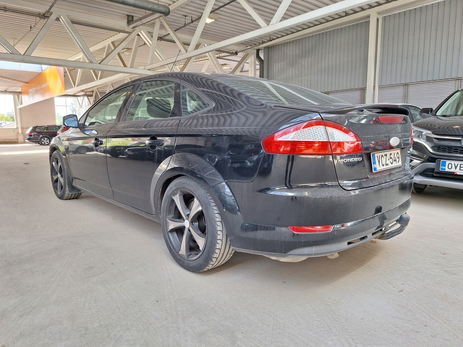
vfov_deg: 58.9
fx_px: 308
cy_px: 174
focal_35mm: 23
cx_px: 232
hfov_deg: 73.9
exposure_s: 1/138
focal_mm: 5.54
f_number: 1.8
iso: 40
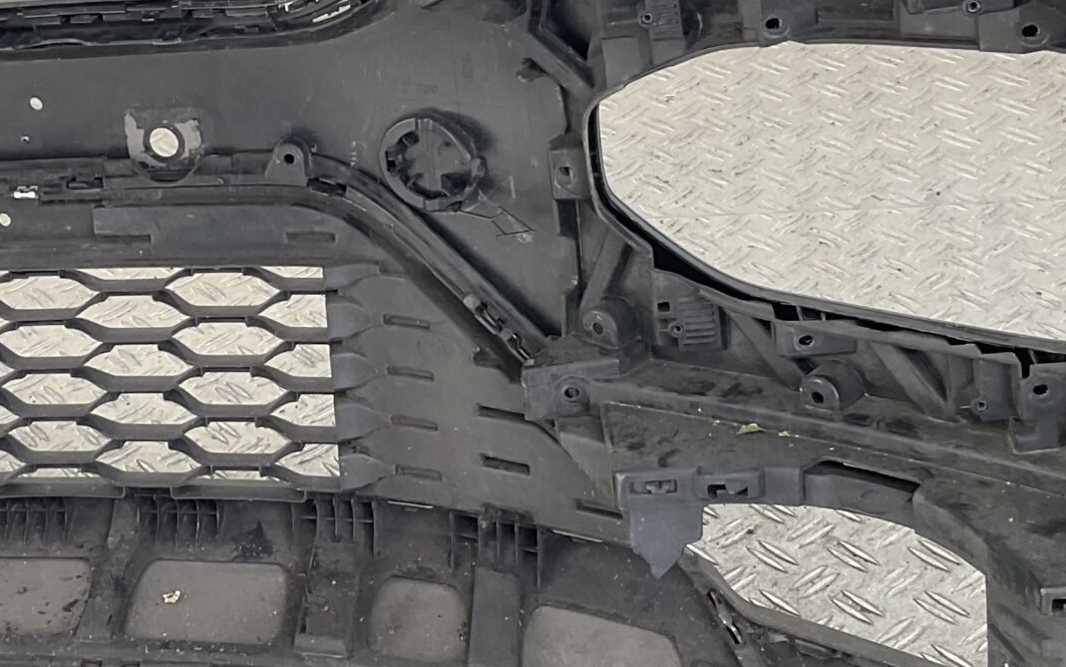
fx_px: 2150
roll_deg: +10.4
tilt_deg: -31.1
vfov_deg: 17.6
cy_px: 256
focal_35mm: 74
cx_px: 302
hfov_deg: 27.6
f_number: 1.8
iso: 16
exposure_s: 1/123
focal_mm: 3
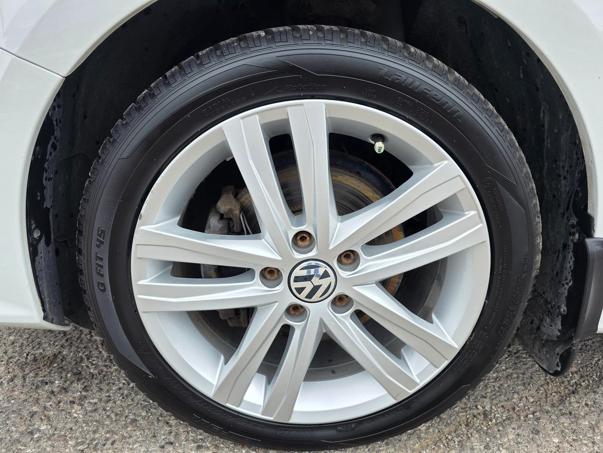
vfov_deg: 58.9
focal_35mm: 23
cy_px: 226
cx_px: 302
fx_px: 401
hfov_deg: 73.9
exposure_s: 1/359
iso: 25
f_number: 1.7
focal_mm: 6.3
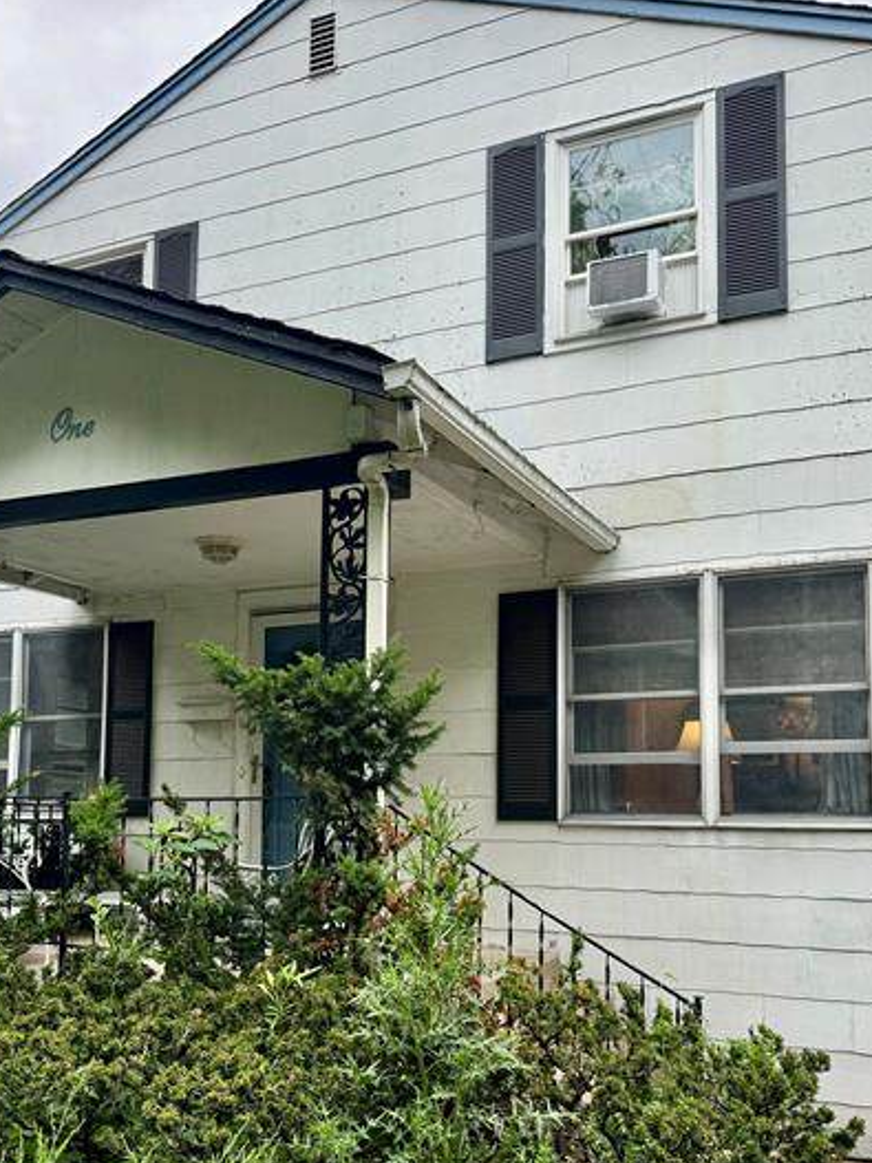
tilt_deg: +4.0
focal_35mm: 35
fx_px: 1176
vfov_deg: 52.1
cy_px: 728
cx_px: 358
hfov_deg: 40.5
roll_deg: -1.4
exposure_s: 1/151
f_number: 1.78
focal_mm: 6.76
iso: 64
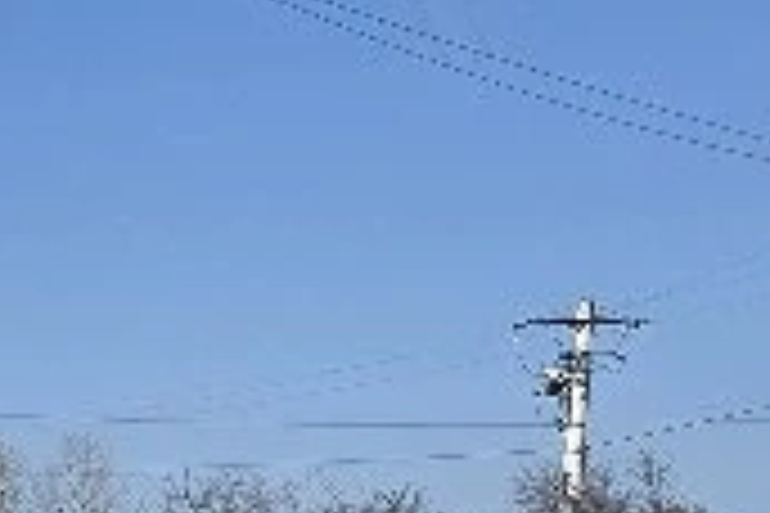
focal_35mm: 140
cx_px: -1175
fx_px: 2994
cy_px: 860
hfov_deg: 11.6
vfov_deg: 9.4
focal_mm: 6.3
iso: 64
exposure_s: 1/10000
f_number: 1.7
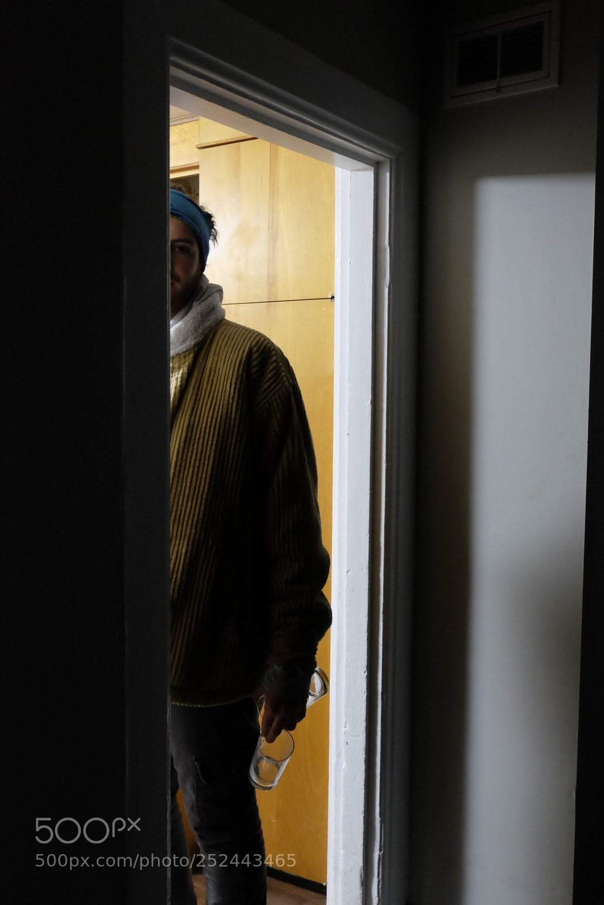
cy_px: 452
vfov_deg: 57.2
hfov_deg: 40.0
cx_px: 302
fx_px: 830
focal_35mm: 33
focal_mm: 22.2
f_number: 4
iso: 3200
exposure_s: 1/6
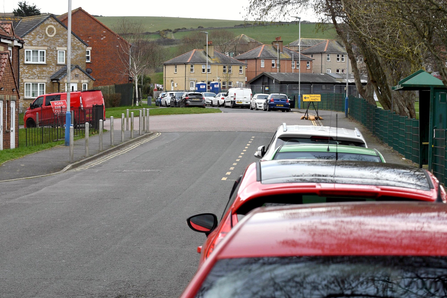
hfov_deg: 18.9
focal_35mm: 108
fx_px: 1341
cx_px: 229
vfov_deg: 12.7
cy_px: 151
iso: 800
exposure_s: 1/400
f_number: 11
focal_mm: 70
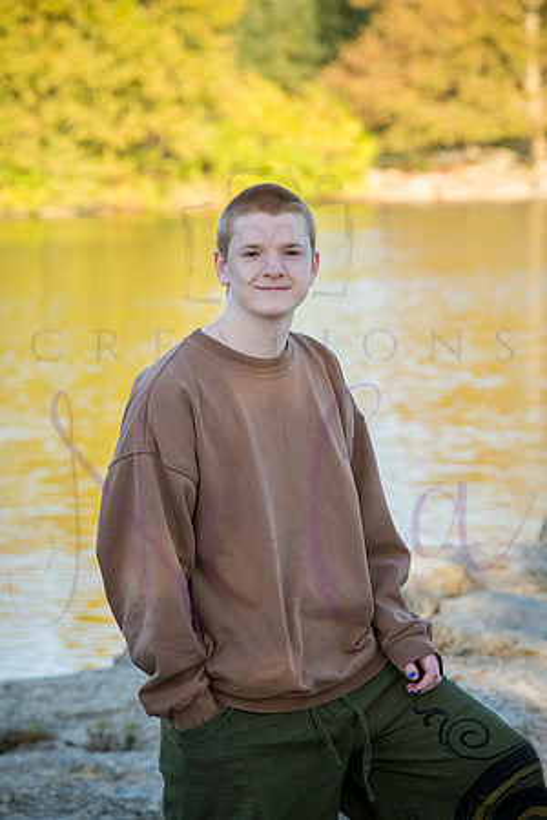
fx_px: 3305
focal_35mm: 145
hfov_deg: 9.5
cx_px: 274
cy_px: 410
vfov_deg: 14.2
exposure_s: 1/400
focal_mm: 145
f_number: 7.1
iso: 400
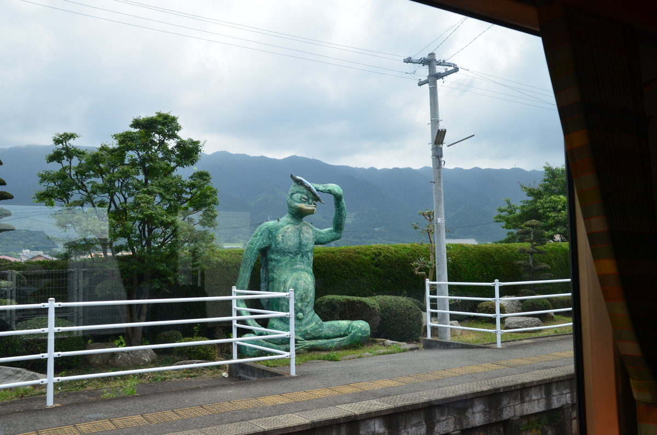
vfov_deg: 38.2
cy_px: 218
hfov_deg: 55.2
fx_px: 628
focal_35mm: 34
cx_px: 328
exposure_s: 1/640
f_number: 11
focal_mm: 23
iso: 800
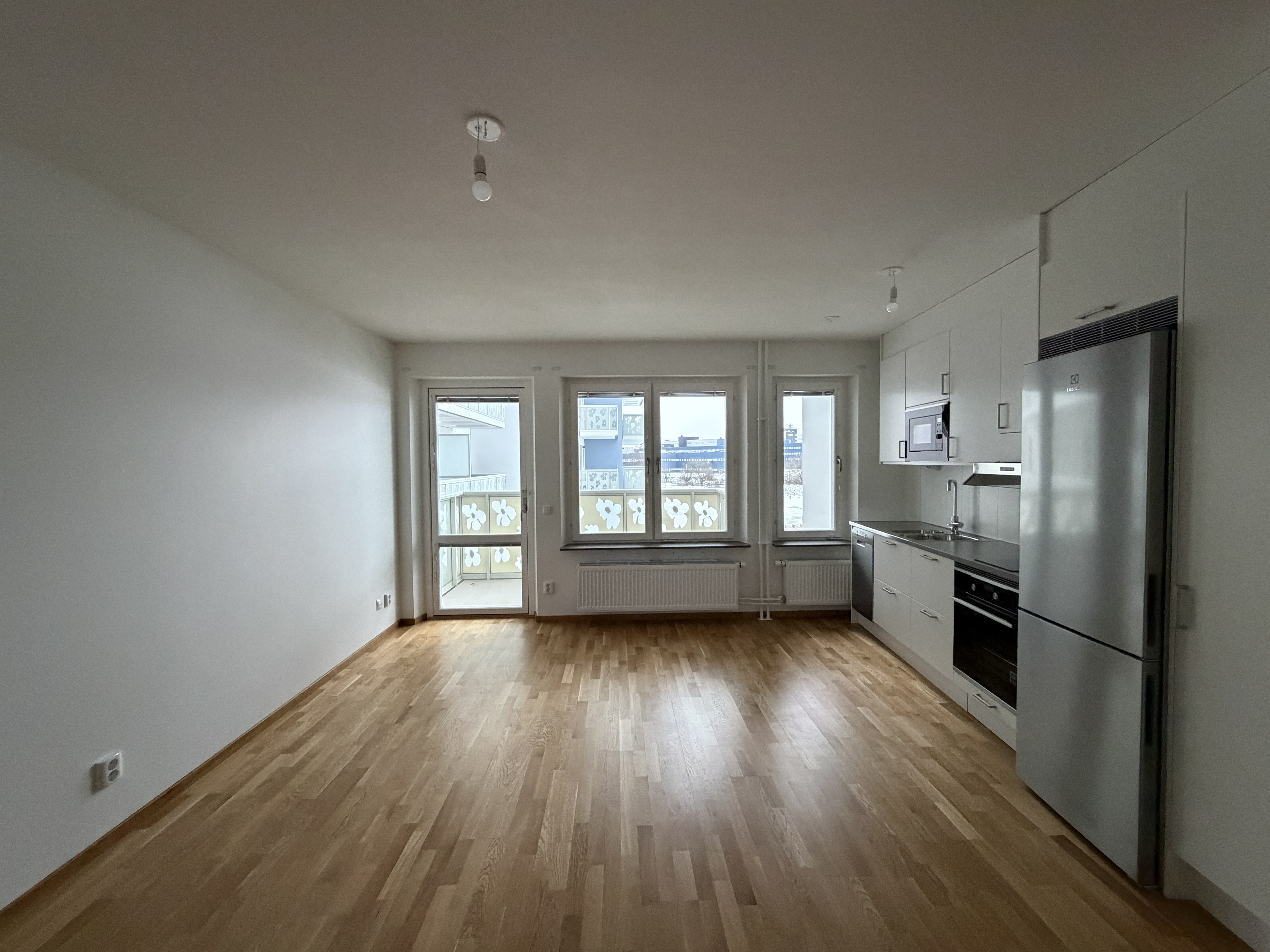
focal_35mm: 14
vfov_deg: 85.7
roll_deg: +0.6
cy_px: 476
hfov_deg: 102.1
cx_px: 635
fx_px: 514
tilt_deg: -1.7
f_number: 2.2
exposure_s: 1/60
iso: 800
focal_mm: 2.22
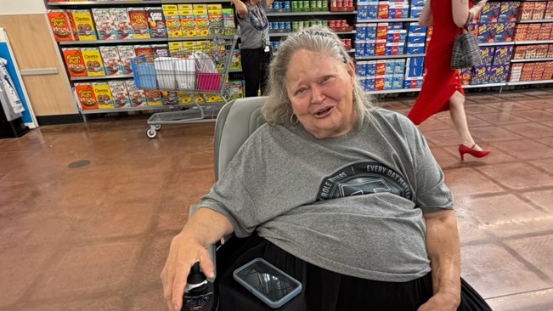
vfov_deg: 47.2
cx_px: 299
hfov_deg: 76.2
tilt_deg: -27.3
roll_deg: +2.2
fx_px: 352
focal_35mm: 24
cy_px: 198
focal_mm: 2.22
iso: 320
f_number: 2.2
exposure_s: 1/120
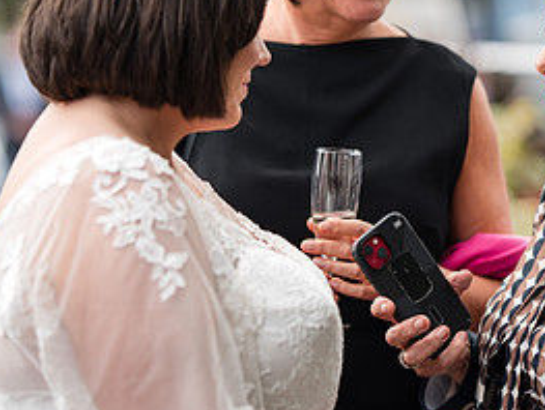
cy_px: 90
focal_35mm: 180
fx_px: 2838
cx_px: 475
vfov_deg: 8.3
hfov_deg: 10.9
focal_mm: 85
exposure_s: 1/640
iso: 100
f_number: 1.8
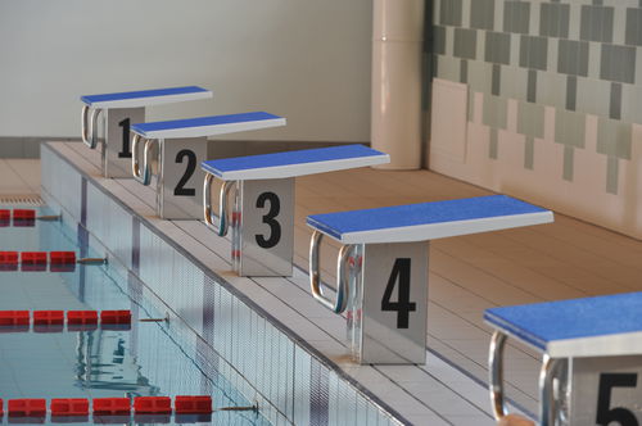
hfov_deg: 14.7
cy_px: 213
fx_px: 2493
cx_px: 321
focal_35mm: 140
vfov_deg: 9.8
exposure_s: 1/30
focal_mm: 140
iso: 200
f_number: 6.3
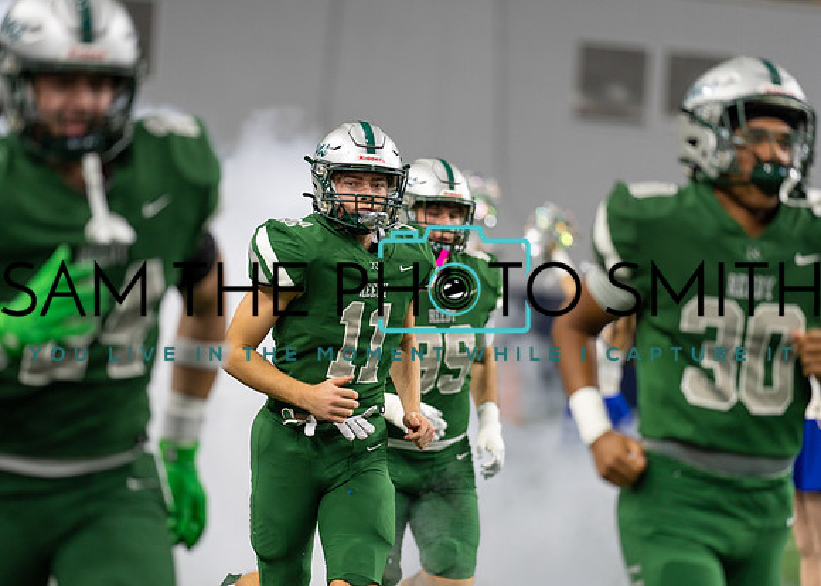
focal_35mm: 141
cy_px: 293
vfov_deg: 10.2
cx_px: 410
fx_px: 3298
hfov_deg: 14.2
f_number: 1.8
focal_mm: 135
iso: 1000
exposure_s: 1/1000
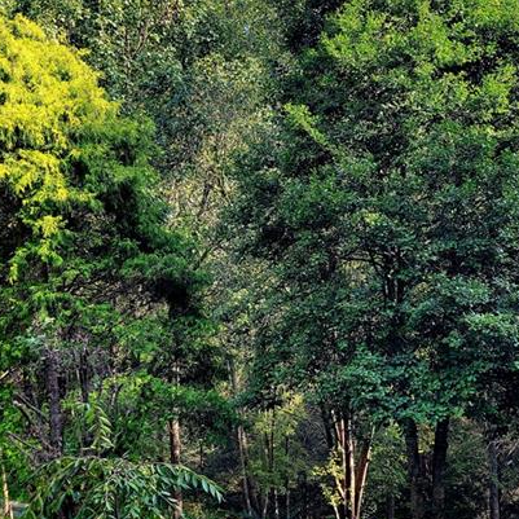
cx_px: 311
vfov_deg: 38.2
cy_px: 309
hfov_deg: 38.2
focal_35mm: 44
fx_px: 746
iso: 40
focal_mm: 5.4
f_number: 1.8
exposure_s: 1/244
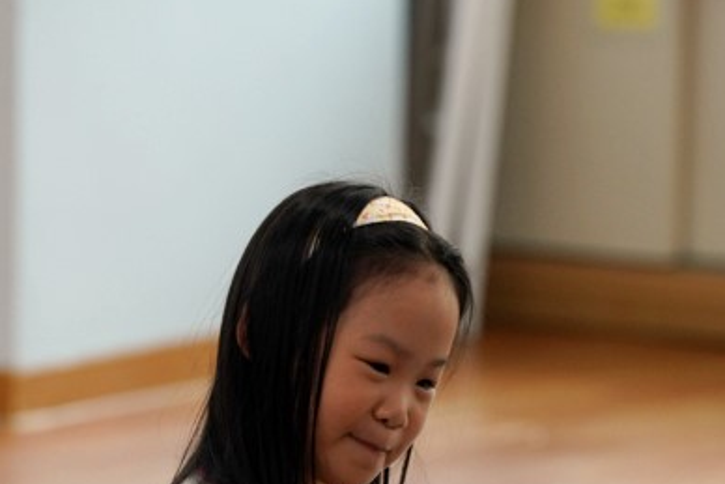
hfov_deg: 4.4
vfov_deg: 3.0
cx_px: 553
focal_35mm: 464
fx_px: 9347
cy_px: 520
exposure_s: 1/250
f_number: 4
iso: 1250
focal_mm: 200
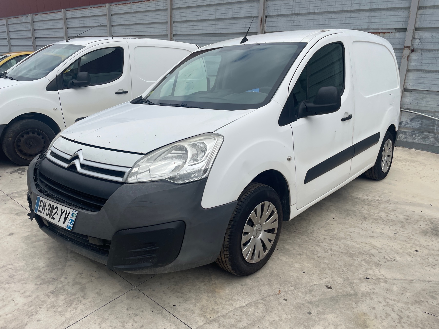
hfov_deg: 67.3
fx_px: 330
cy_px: 164
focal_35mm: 26
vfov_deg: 53.1
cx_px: 220
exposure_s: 1/2817
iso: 32
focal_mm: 4.2
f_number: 1.6
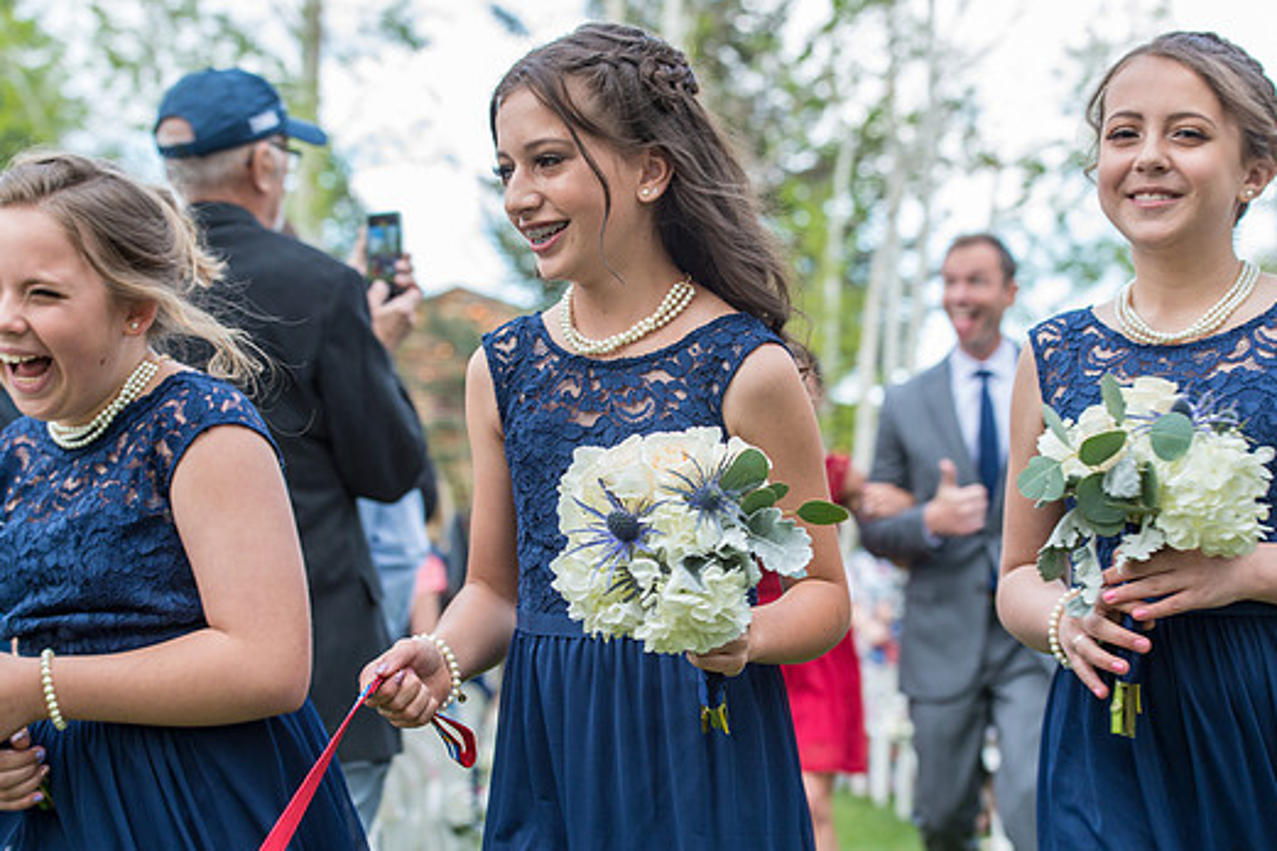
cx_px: 632
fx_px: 2766
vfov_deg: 17.5
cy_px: 472
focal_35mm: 78
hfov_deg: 26.0
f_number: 5
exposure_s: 1/200
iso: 400
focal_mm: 70
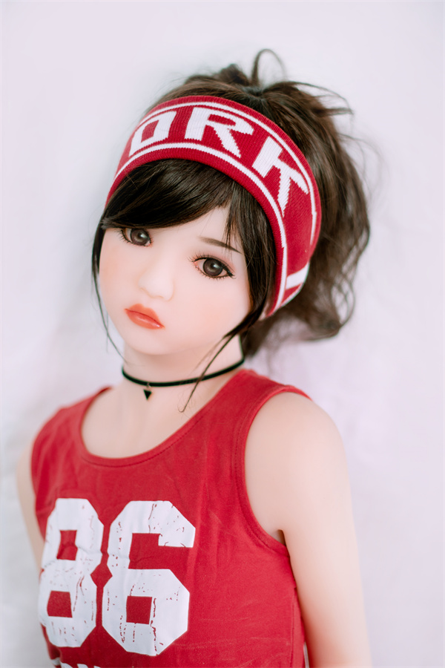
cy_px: 334
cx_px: 222
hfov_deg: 18.2
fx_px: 1391
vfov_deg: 27.0
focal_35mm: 75
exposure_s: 1/160
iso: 100
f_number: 1.4
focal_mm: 50
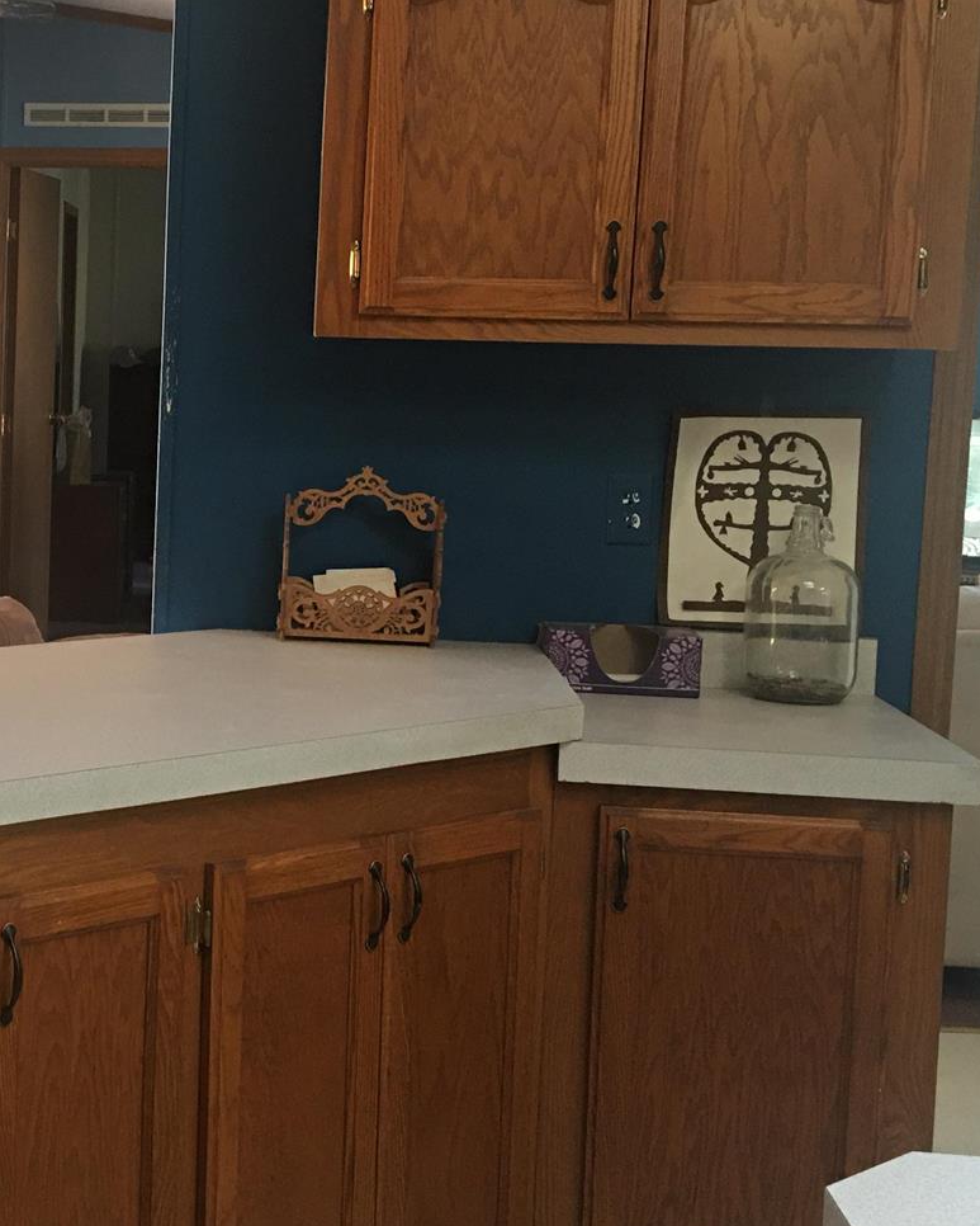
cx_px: -62
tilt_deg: -5.4
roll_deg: -1.5
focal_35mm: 60
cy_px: 547
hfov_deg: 24.0
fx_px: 2175
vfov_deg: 31.4
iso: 64
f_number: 2.2
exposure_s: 1/15
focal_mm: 4.15
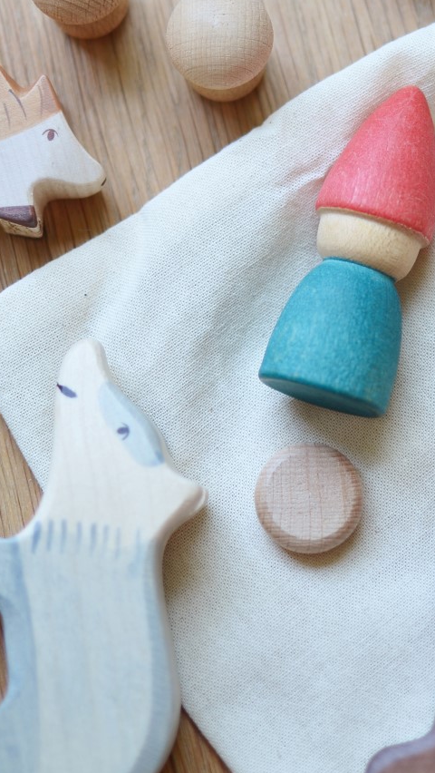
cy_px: 123
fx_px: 2151
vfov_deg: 20.1
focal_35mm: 105
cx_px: 321
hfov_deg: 11.5
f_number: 2
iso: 100
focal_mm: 35
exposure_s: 1/100
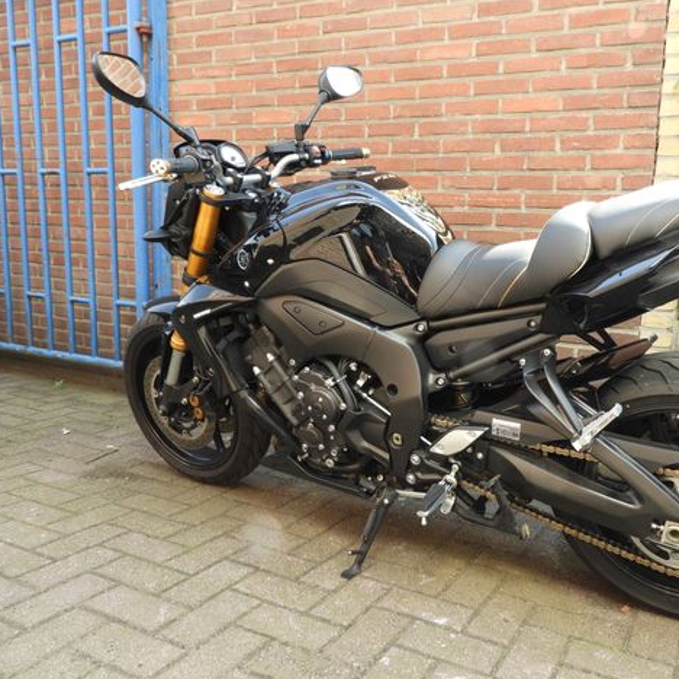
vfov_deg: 55.6
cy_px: 335
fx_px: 644
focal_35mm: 29
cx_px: 445
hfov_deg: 54.6
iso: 100
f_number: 3.3
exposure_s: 1/80
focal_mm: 4.3
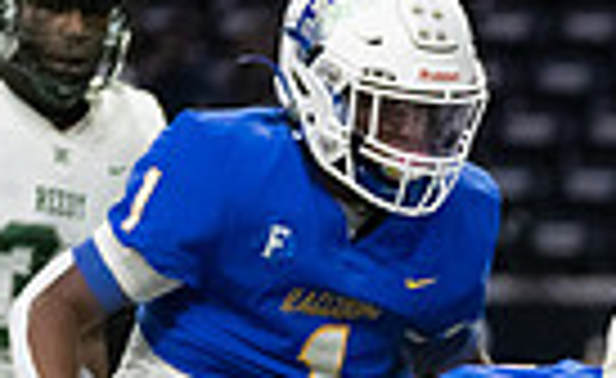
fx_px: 12341
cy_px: 939
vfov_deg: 1.7
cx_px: 1244
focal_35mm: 739
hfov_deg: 2.8
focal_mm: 118
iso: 4000
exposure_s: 1/1250
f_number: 2.8
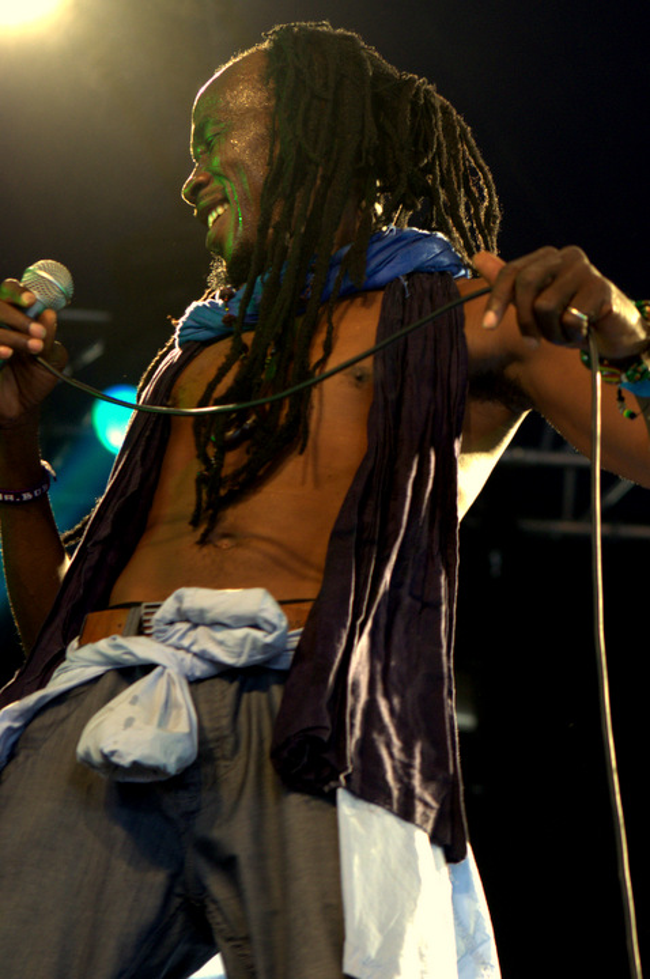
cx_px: 325
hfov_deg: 10.6
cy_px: 490
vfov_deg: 15.9
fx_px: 3504
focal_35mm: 129
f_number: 5
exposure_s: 1/125
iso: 2500
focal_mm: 86
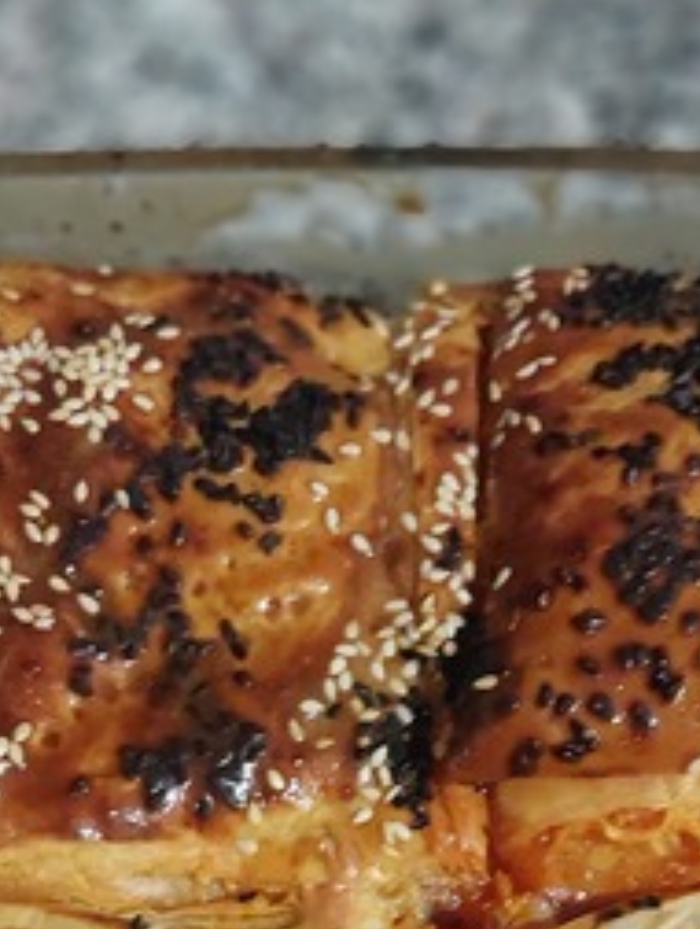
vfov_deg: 22.8
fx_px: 2203
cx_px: 464
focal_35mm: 82
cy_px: 929
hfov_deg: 18.0
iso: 640
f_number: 1.8
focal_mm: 4.6
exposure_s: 1/17
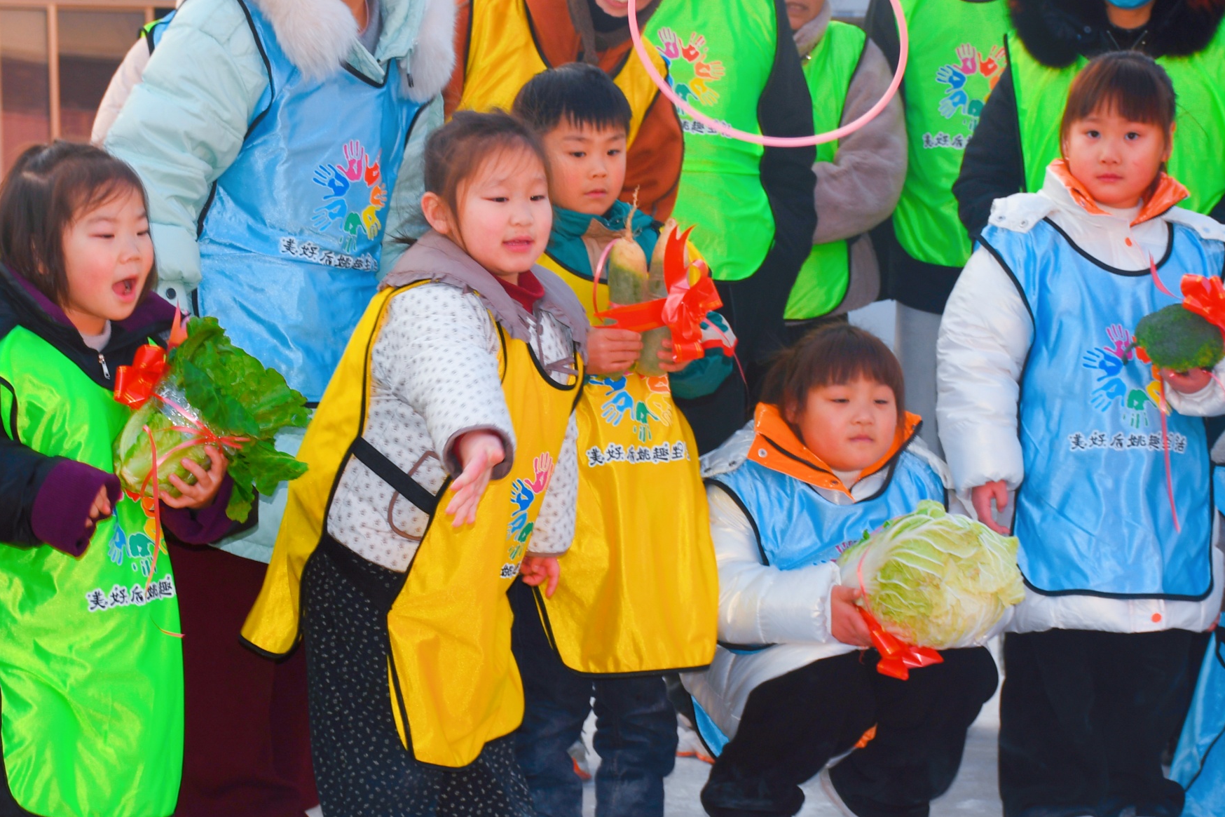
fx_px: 3504
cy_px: 488
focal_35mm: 103
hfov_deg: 19.8
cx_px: 500
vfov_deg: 13.3
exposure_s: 1/250
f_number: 5
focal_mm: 40
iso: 140
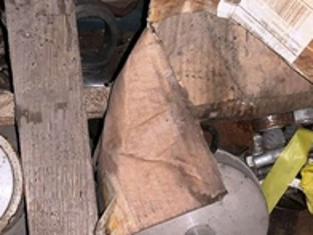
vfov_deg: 27.3
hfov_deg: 36.0
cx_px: 126
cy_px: 163
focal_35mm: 53
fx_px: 479
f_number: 1.8
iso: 40
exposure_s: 1/19
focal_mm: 4.25
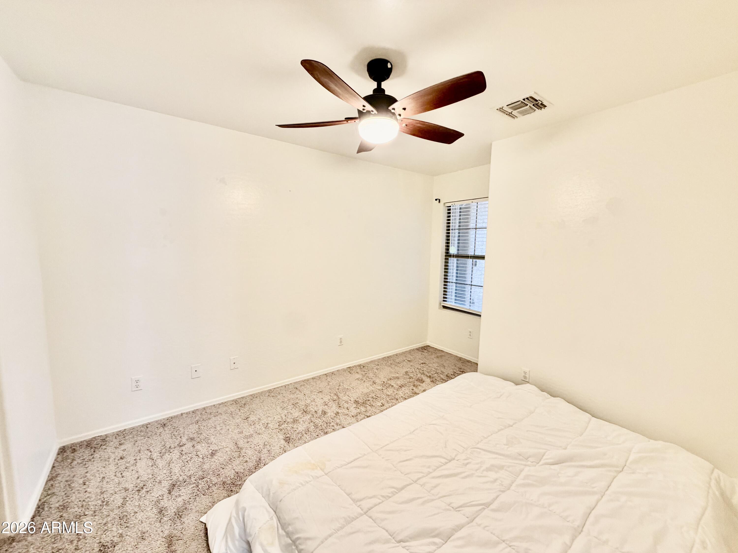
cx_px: 369
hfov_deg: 102.1
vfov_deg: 85.7
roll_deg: -1.2
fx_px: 298
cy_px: 276
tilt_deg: -6.1
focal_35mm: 14
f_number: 2.2
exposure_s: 1/60
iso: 320
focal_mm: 2.22
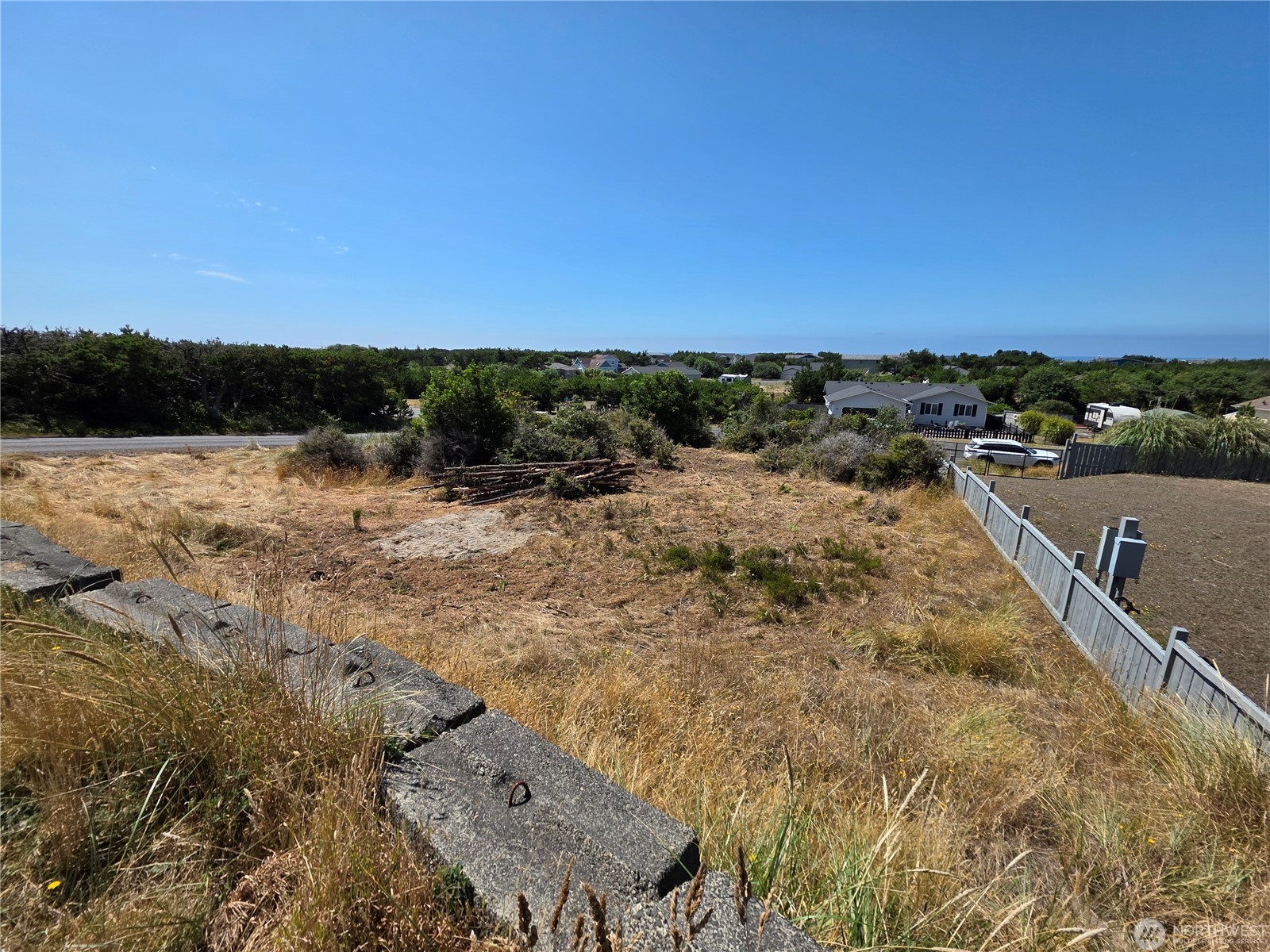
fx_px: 477
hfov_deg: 106.2
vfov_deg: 89.9
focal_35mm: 13
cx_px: 635
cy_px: 476
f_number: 1.9
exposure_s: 1/2905
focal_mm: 2.2
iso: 40
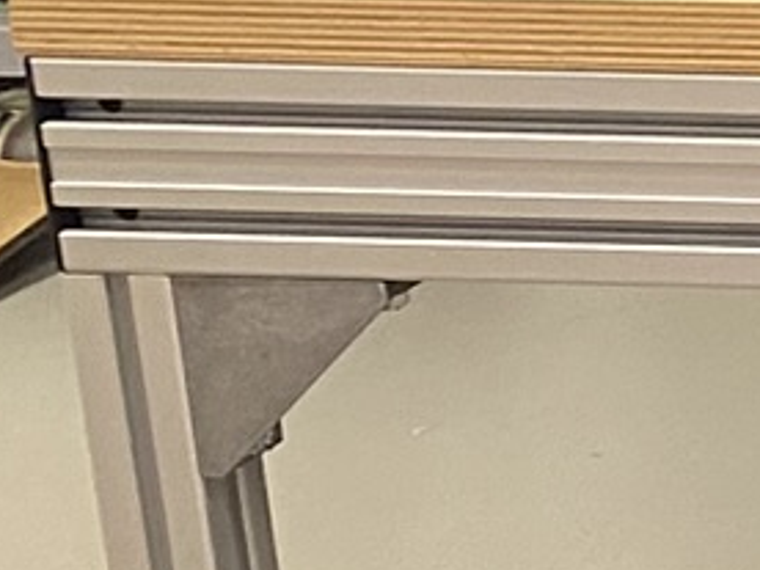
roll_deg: -1.3
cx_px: 2646
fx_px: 4237
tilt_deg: -16.0
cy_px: 212
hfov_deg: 8.0
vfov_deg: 7.7
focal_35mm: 193
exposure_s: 1/50
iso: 200
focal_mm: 4.25
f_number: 1.8
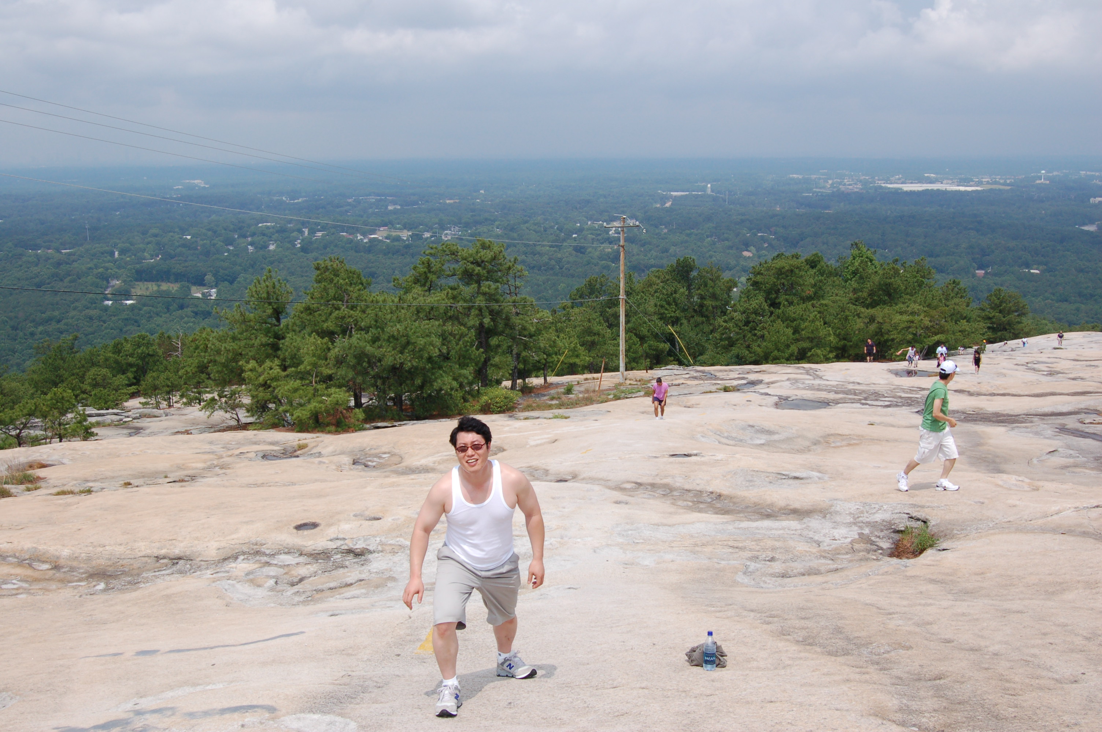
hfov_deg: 55.1
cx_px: 551
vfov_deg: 38.3
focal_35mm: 34
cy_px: 366
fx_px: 1055
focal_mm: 23
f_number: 11
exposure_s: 1/500
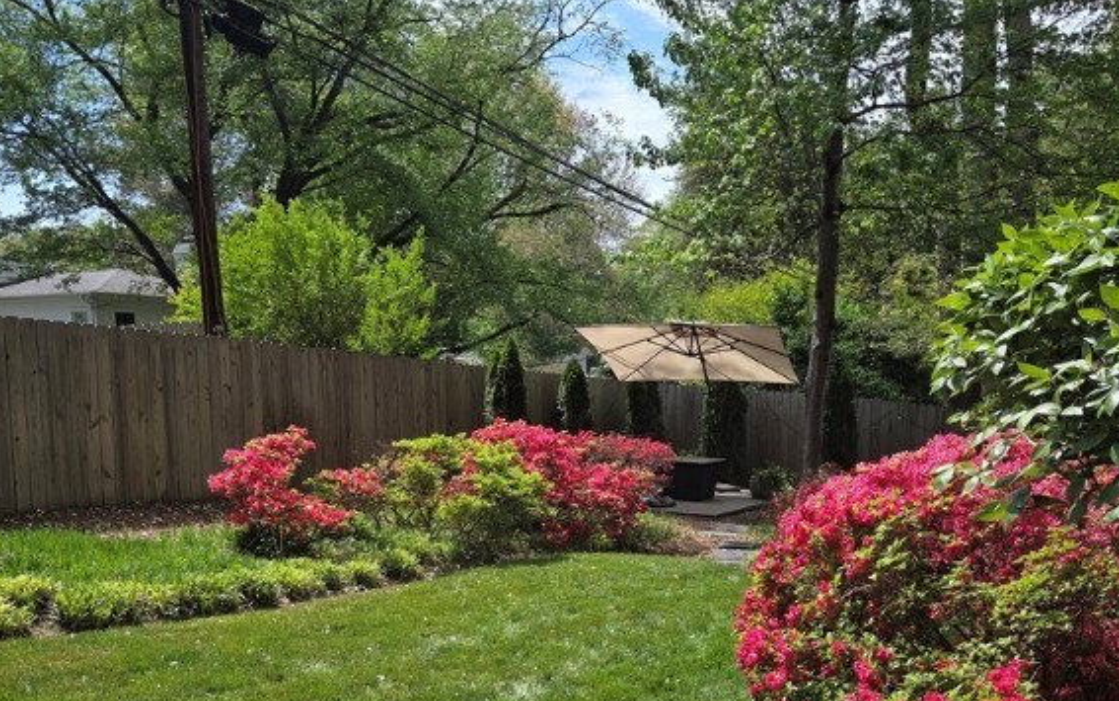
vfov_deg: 37.4
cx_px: 564
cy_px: 531
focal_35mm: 33
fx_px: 1007
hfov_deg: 58.1
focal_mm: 5.4
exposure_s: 1/4460
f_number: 1.8
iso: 80
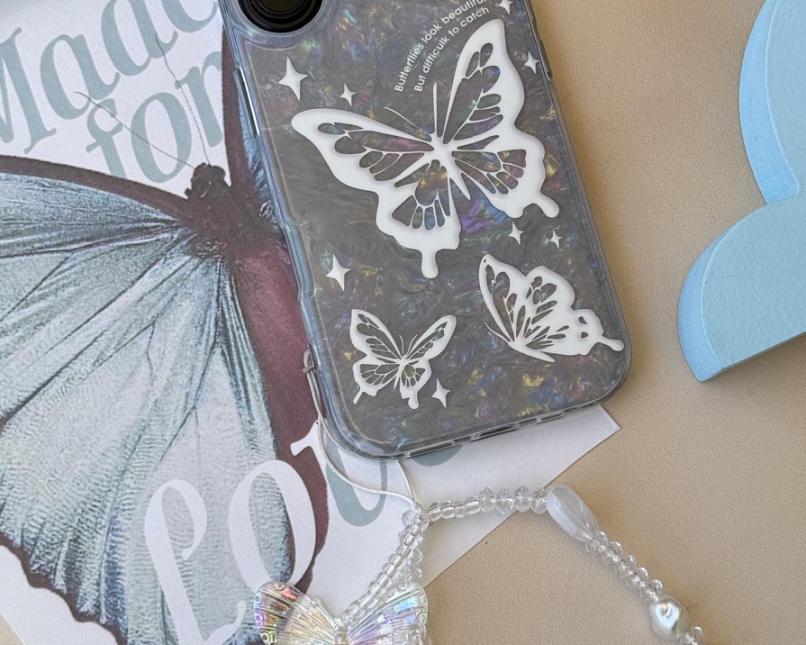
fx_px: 1598
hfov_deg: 28.3
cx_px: 409
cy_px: 241
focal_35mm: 67
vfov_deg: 22.8
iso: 80
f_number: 1.78
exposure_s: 1/475
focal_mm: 6.76
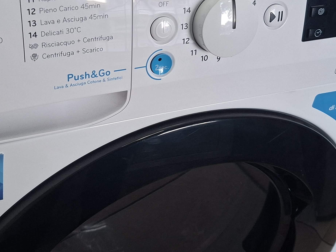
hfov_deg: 38.0
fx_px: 485
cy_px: 45
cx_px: 134
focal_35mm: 50
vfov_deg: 28.4
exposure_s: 1/100
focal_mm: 5.54
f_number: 1.8
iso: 125
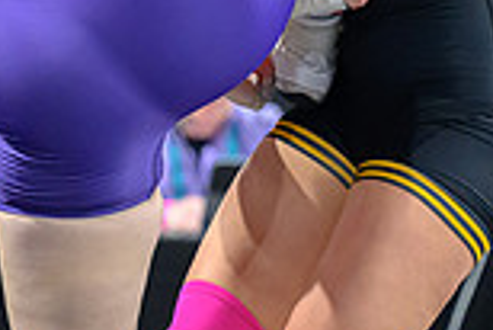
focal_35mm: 531
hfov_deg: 3.9
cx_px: 454
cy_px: 94
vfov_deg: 2.6
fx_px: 7278
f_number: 2.8
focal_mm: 125
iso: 6400
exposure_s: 1/800
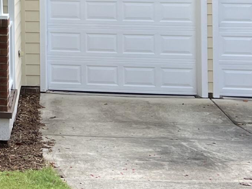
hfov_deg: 16.1
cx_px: -101
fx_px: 830
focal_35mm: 114
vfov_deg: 12.5
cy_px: -75
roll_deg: -0.8
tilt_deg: +2.9
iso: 50
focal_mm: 5.7
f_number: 1.5
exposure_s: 1/700
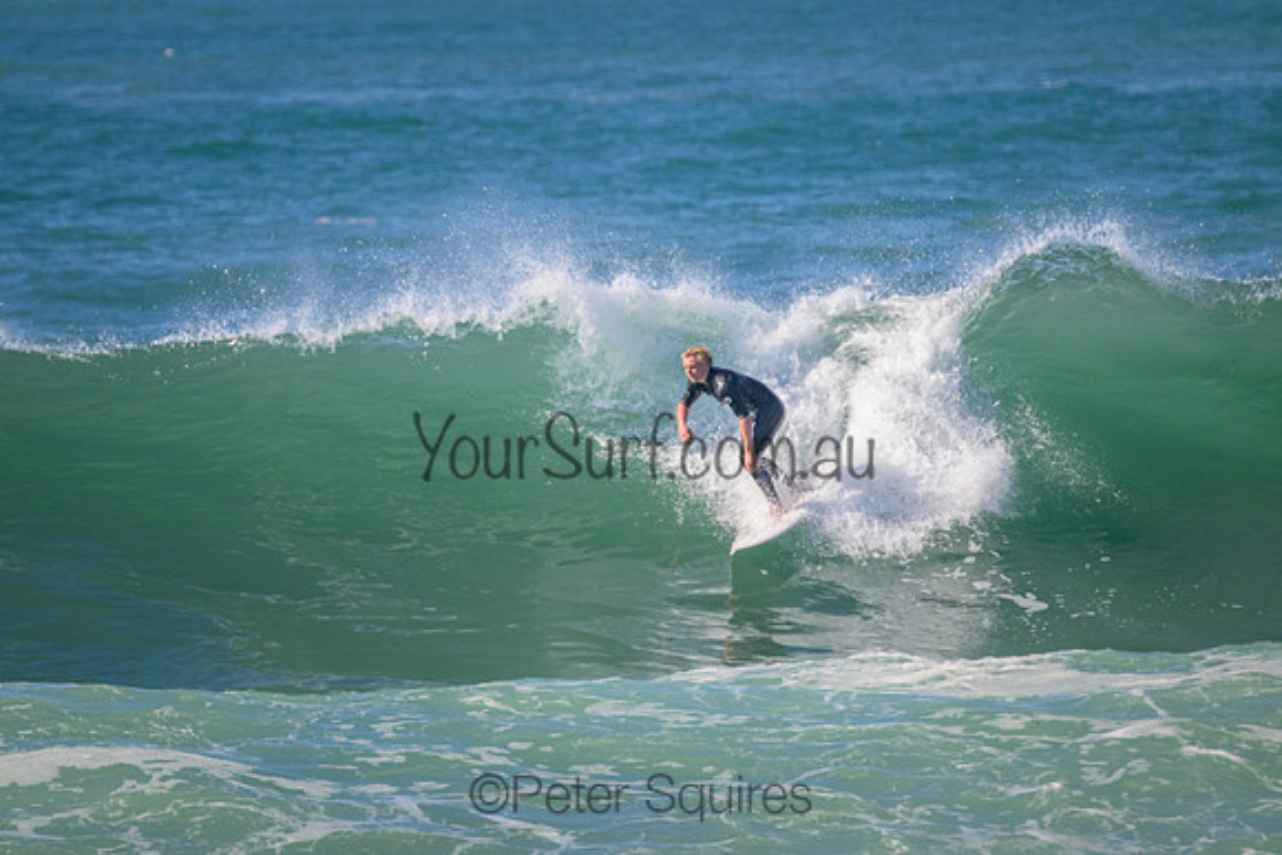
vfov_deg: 1.7
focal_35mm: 800
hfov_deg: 2.6
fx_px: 28494
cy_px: 428
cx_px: 641
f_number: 11
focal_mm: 800
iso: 1600
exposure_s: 1/2000
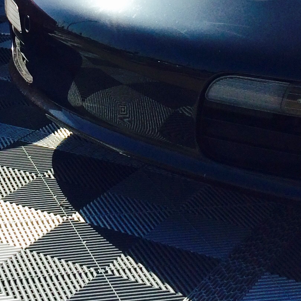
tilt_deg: -4.9
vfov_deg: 15.7
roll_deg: -2.0
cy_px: -139
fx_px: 1013
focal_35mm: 103
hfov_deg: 16.8
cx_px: 77
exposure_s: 1/2283
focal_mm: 4.15
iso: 32
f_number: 2.2
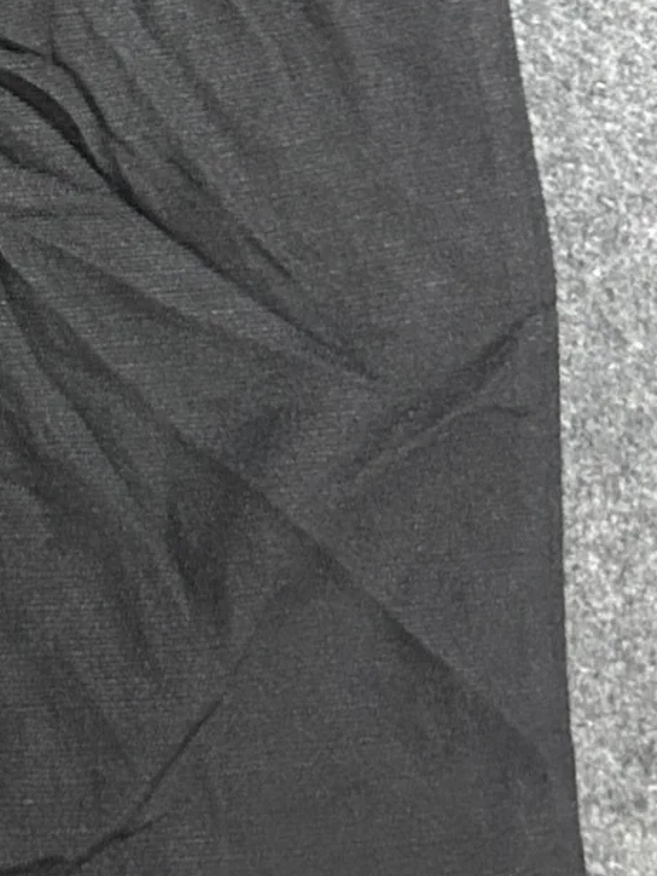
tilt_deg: -62.2
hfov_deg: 12.7
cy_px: -208
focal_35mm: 108
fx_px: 2733
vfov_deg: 17.3
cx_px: -442
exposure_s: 1/33
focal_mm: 5.7
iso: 640
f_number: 1.5
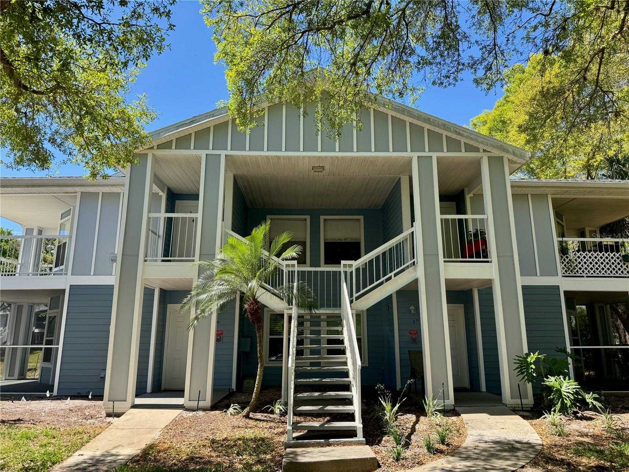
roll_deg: +0.1
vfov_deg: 56.8
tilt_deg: +11.9
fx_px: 436
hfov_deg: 71.6
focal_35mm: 24
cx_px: 314
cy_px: 236
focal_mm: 6.76
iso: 80
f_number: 1.78
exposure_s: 1/1637
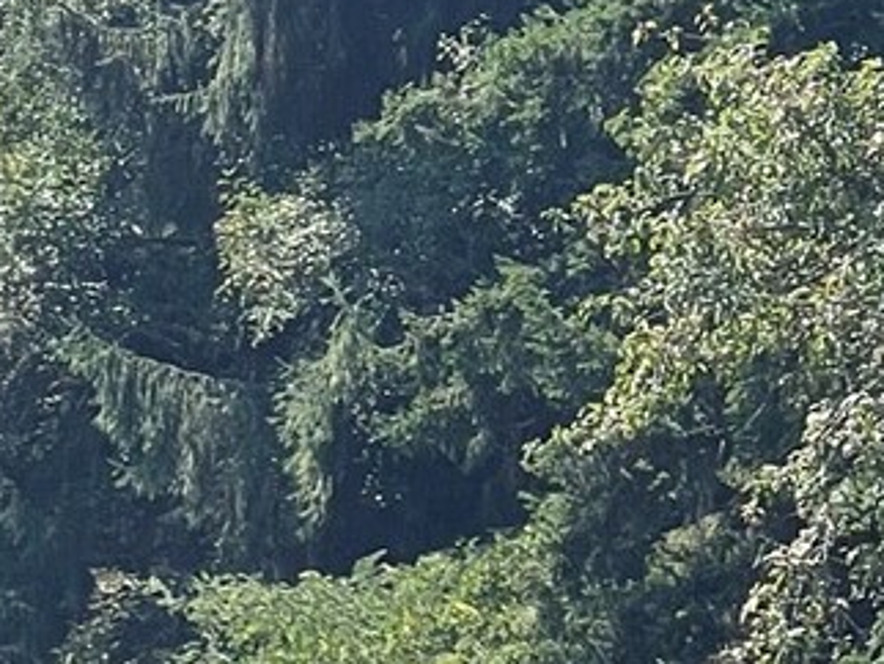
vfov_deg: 5.1
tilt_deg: -0.4
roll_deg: -1.5
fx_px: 7309
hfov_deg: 6.9
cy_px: 1325
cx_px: -88
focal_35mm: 286
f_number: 2.2
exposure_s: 1/677
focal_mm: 7.5
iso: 20
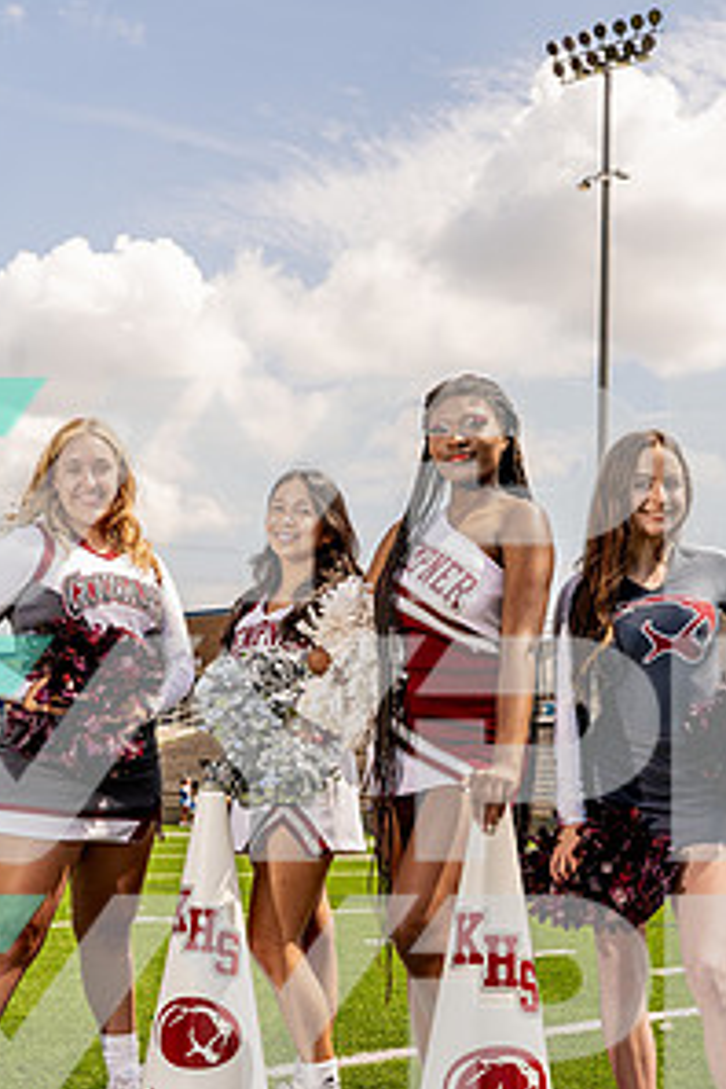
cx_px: 374
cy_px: 752
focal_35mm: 53
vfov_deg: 37.0
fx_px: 1603
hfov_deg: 25.5
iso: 100
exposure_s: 1/250
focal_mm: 35
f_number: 8
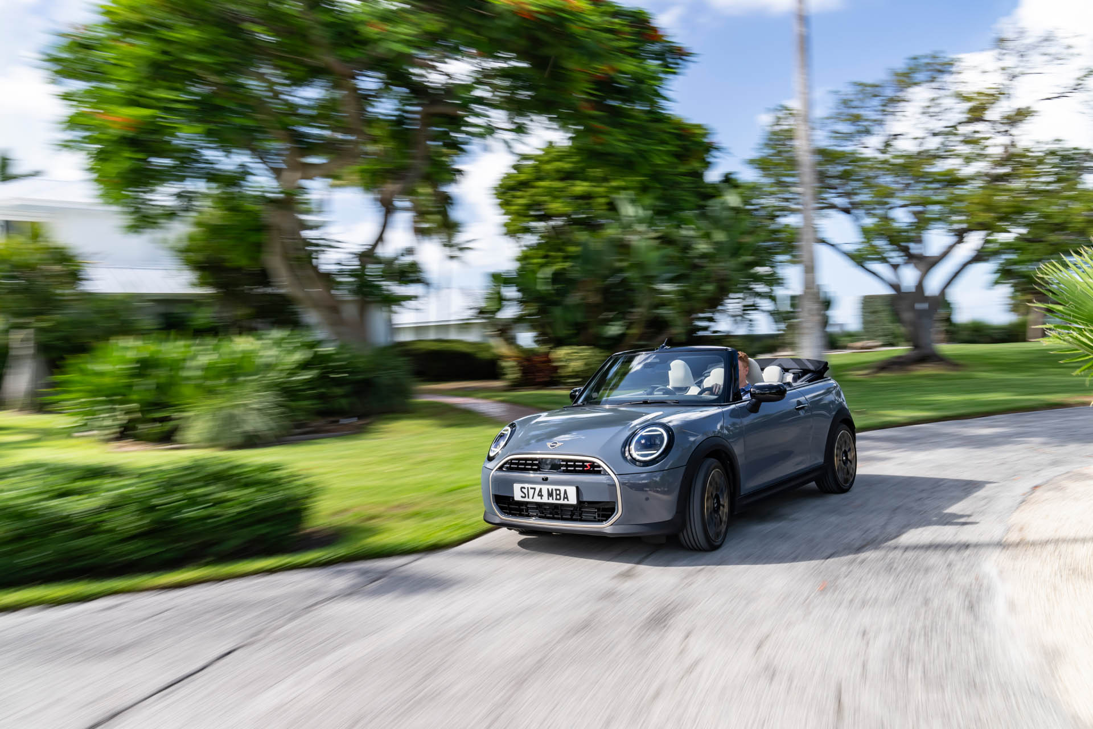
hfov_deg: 61.9
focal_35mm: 30
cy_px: 364
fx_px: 911
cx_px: 546
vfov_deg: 43.6
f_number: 13
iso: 100
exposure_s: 1/25
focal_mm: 30
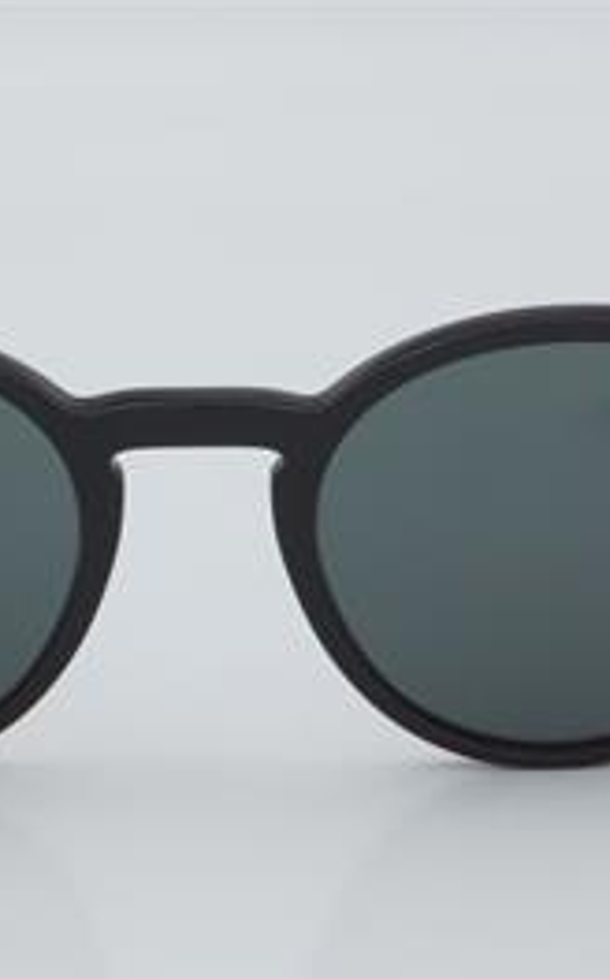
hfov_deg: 10.2
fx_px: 3404
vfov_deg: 16.4
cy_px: 491
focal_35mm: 128
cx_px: 193
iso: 100
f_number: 32
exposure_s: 1/3
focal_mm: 55
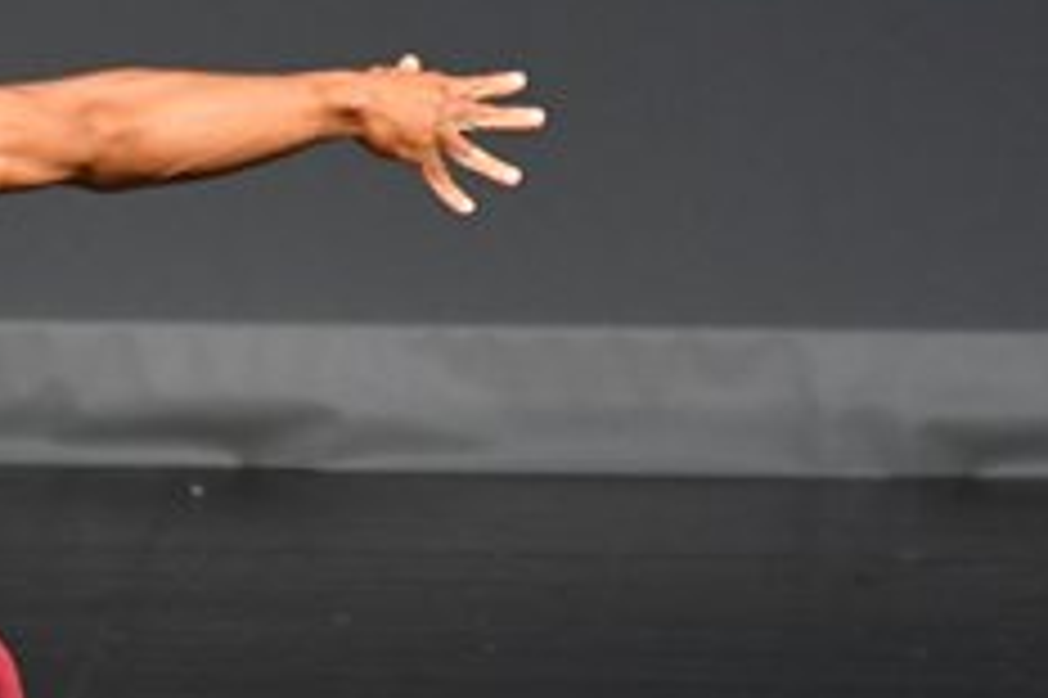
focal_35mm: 1249
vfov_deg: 1.1
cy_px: 419
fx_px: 36333
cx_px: -209
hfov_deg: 1.7
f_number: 5.6
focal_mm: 250
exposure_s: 1/400
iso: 2500
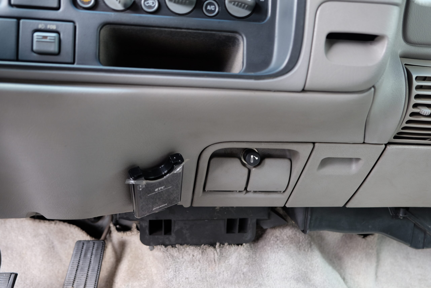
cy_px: 144
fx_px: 371
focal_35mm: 31
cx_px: 216
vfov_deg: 42.3
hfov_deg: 60.3
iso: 400
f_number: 3.2
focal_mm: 20.5
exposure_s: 1/15
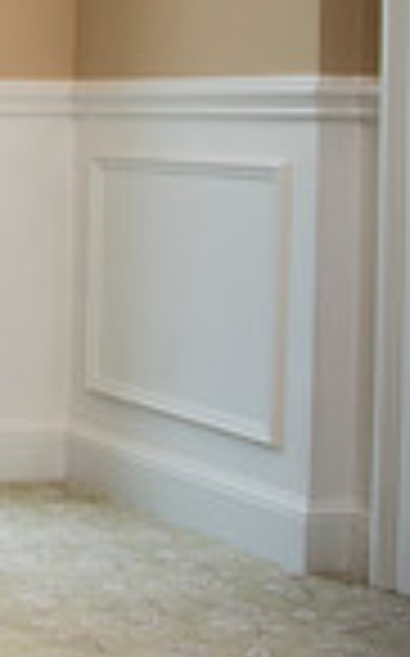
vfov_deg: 21.0
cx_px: -822
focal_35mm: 98
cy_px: 164
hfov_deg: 10.0
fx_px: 1756
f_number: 2.8
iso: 100
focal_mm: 24
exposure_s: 1/160
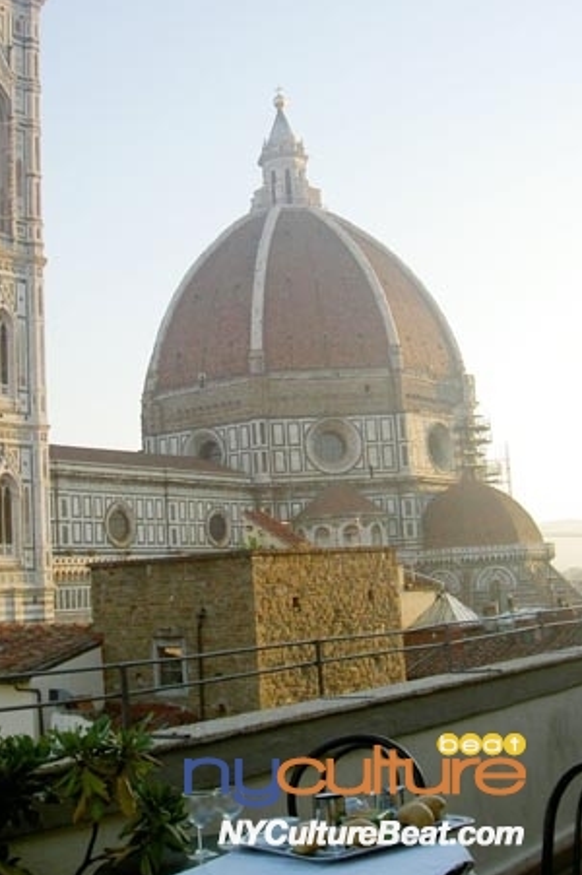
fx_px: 1166
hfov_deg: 27.9
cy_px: 383
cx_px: 200
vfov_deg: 41.1
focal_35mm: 48
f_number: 4.7
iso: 100
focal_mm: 8
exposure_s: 1/145
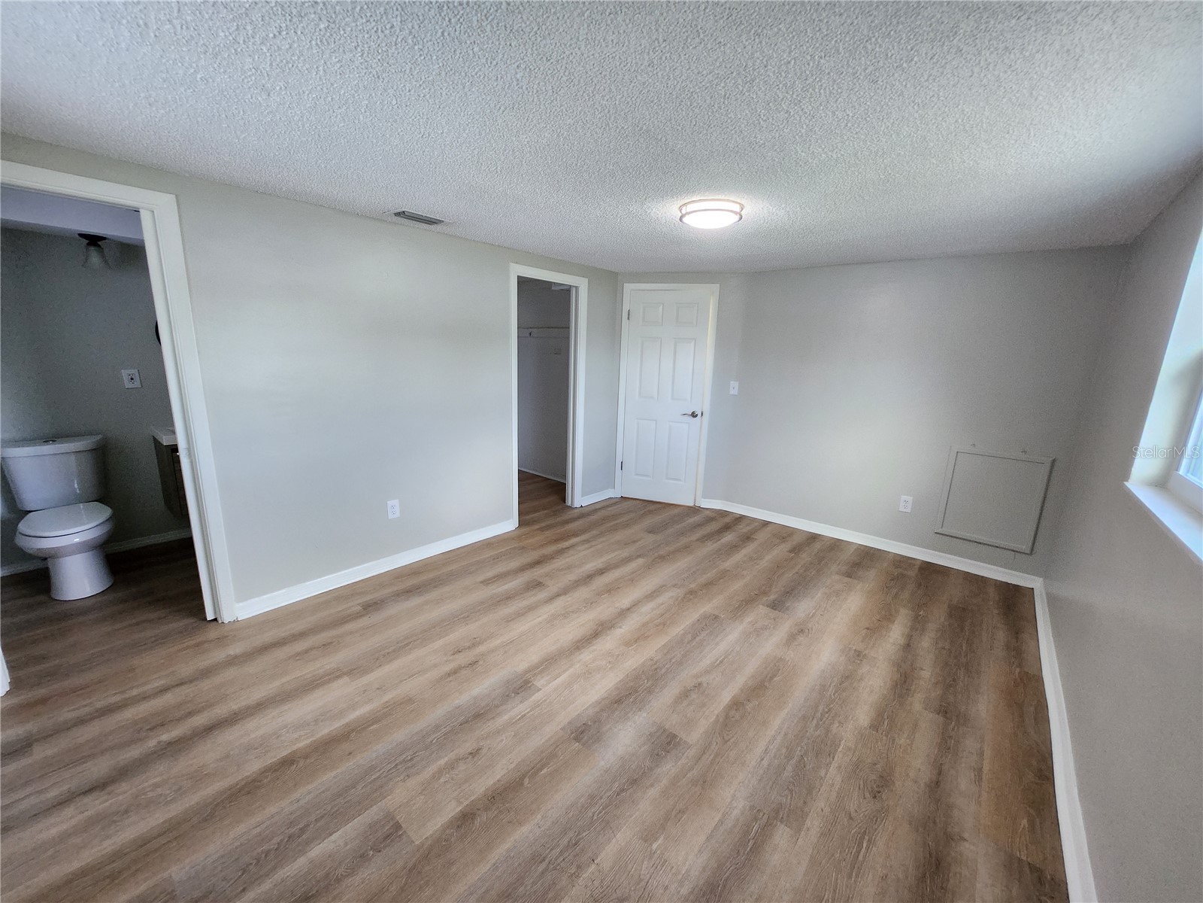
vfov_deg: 89.9
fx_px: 452
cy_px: 452
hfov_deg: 106.2
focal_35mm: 13
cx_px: 602
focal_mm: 1.74
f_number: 2.2
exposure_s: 1/60
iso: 160
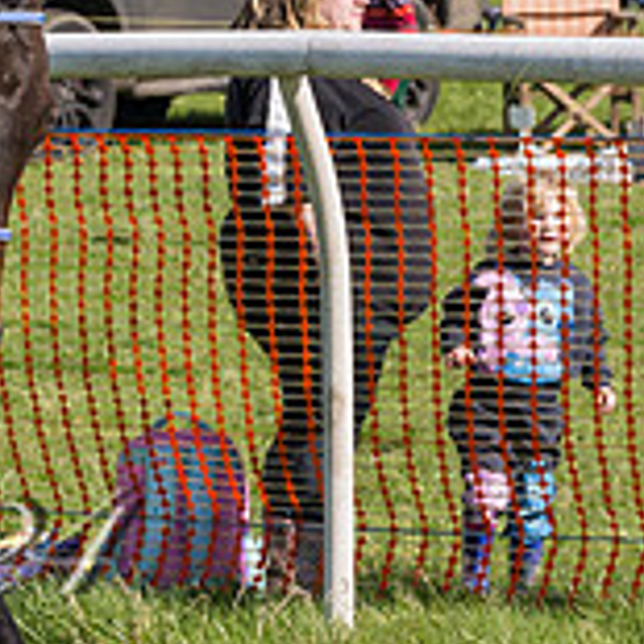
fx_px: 8188
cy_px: 266
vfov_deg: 4.5
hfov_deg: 4.5
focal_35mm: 389
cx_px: -134
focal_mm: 70
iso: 400
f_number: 5.6
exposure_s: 1/2000
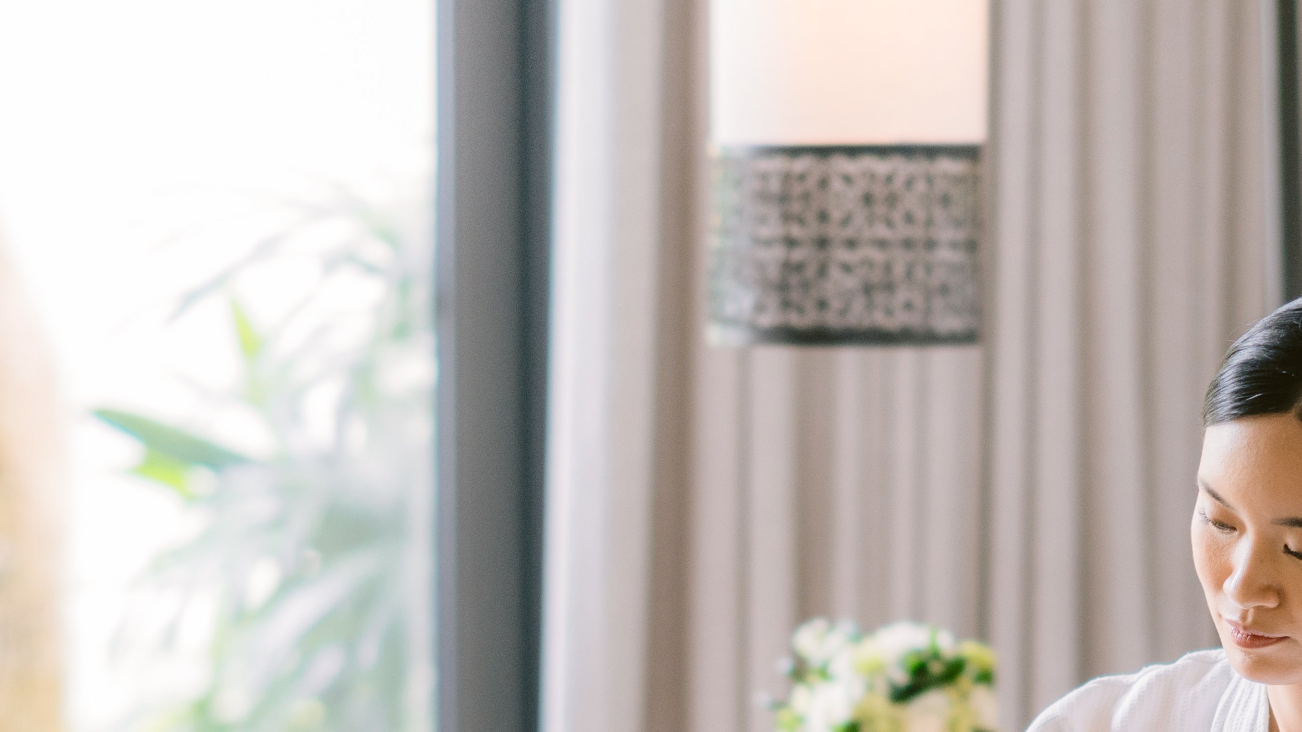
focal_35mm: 237
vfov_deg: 5.1
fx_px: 8182
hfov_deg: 9.1
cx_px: 860
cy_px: 764
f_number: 1.4
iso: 500
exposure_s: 1/500
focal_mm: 85
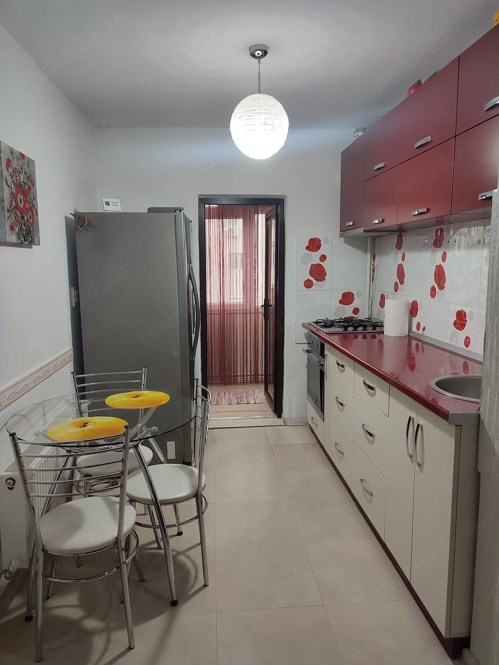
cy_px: 332
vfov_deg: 69.4
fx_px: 481
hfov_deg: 54.9
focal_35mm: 25
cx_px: 250
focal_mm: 6.04
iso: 154
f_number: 1.9
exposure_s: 1/33
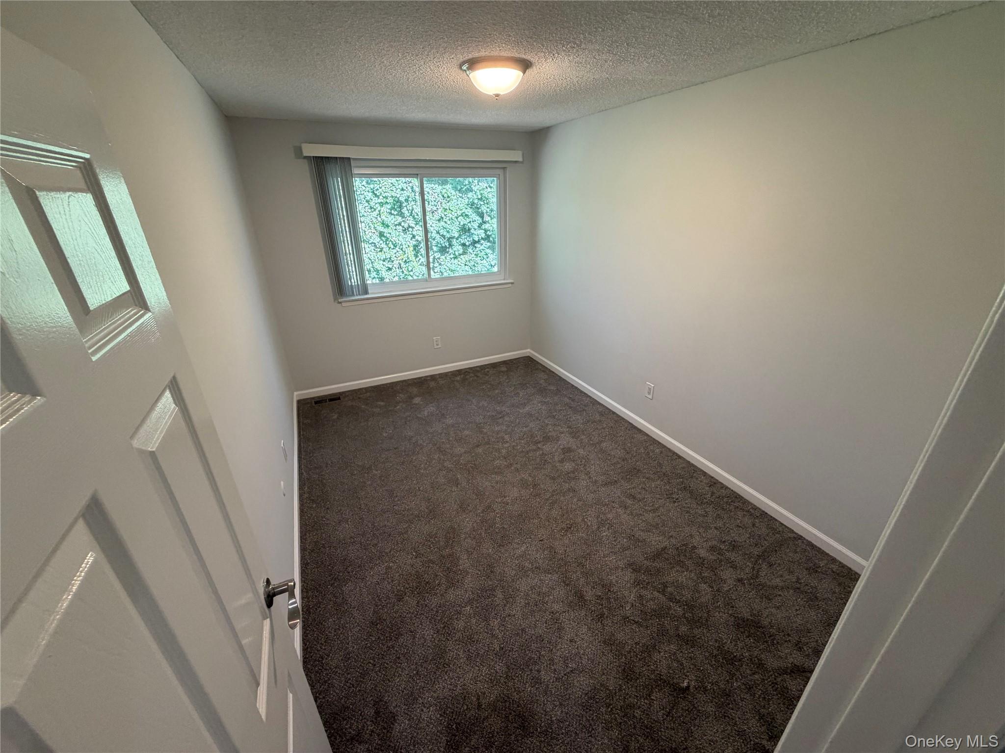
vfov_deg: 85.7
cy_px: 376
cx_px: 502
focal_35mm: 14
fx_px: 406
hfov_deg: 102.1
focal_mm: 2.22
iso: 200
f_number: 2.2
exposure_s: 1/60
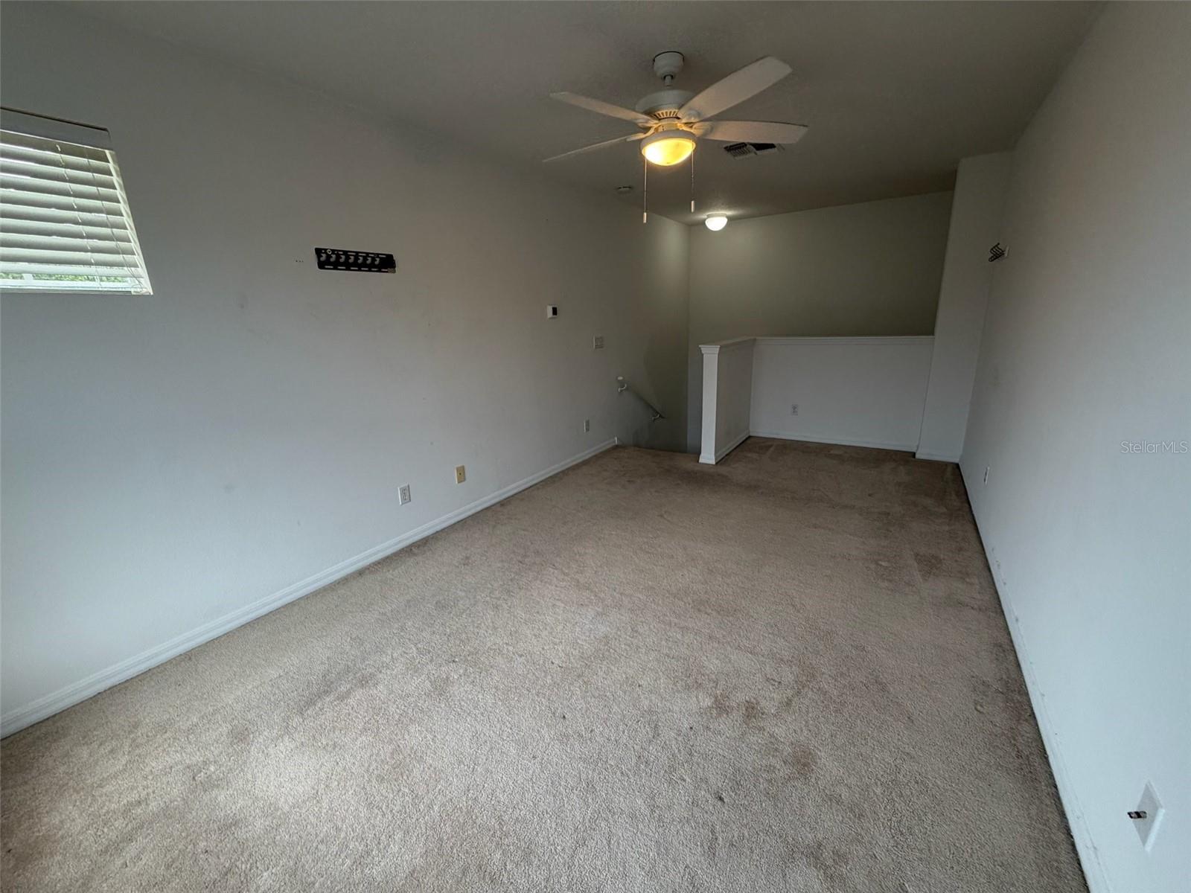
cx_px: 596
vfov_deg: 85.7
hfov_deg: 102.1
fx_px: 482
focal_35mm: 14
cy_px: 446
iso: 100
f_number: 2.2
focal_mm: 2.22
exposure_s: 1/120
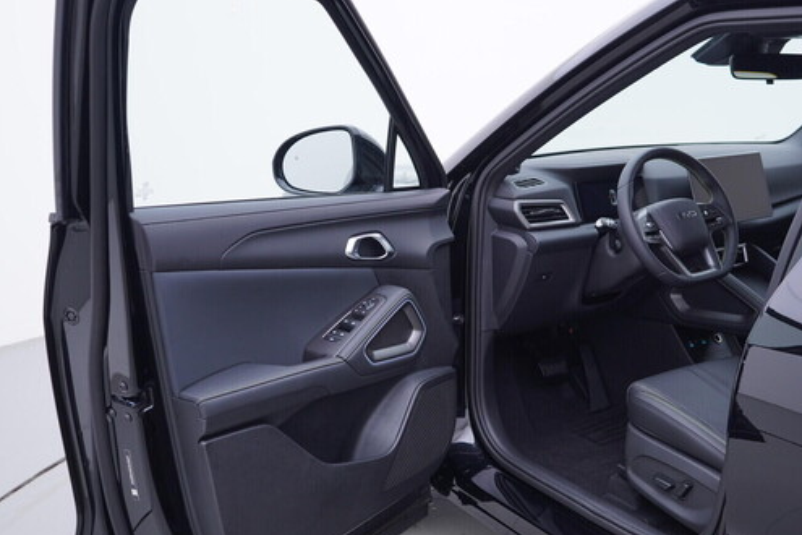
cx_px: 444
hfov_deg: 48.4
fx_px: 891
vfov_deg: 33.4
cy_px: 285
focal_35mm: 40
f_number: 3.2
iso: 125
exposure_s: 1/50
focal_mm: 24
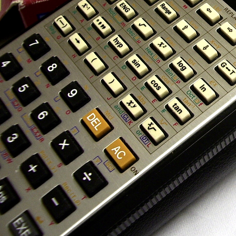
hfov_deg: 19.6
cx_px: 299
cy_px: 11
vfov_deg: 20.6
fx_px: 632
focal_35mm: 82
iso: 50
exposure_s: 1/30
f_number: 2.6
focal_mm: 5.8
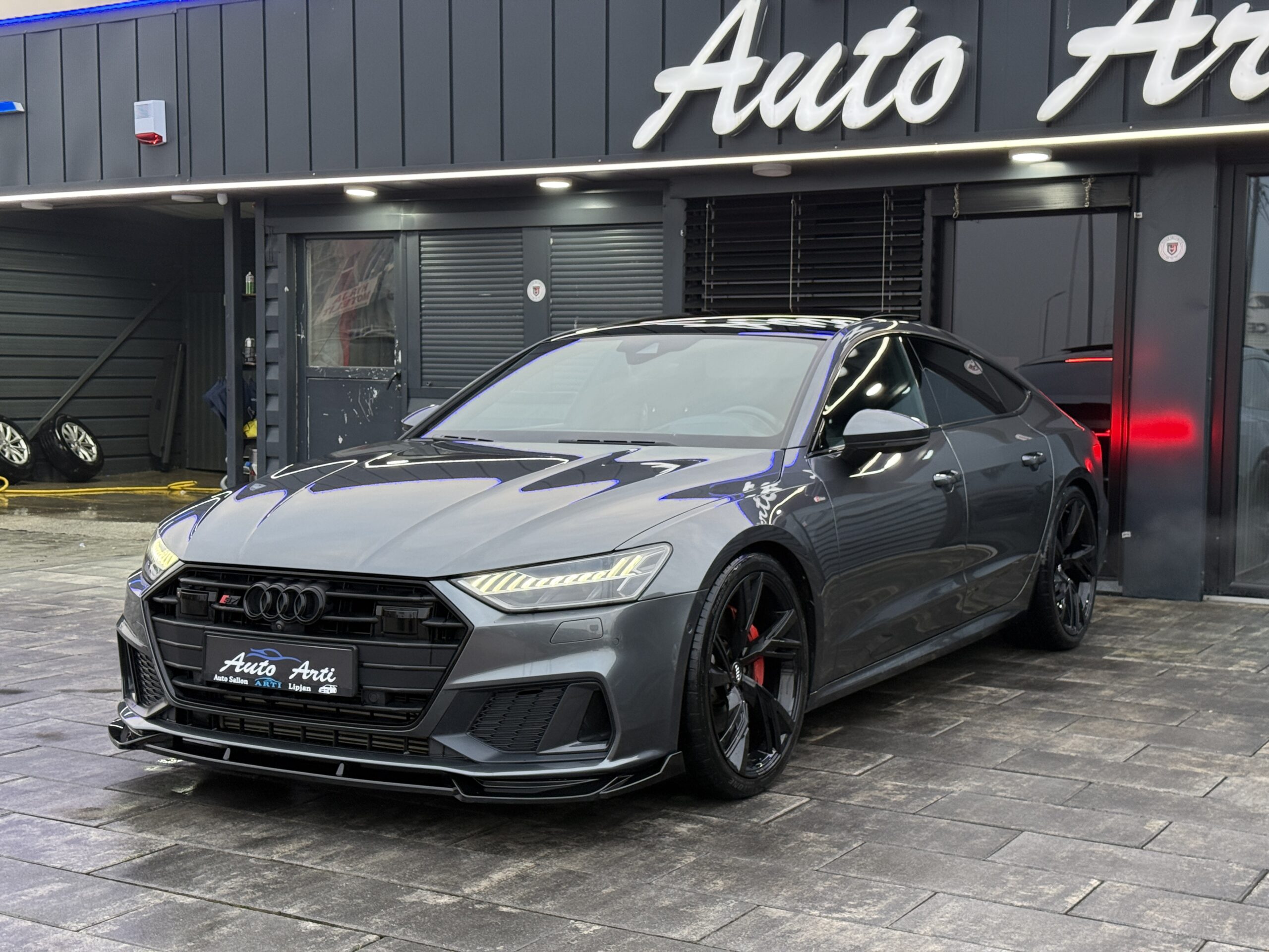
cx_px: 634
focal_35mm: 48
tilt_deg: -2.3
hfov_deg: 39.7
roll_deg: -0.7
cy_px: 476
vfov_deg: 30.3
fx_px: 1760
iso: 100
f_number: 1.78
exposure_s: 1/75
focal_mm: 6.76
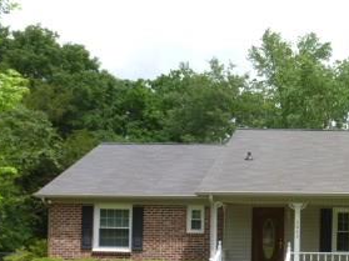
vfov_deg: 25.8
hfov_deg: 32.9
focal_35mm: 55
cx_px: 323
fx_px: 554
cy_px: 229
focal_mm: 4.3
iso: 100
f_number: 4
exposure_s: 1/400
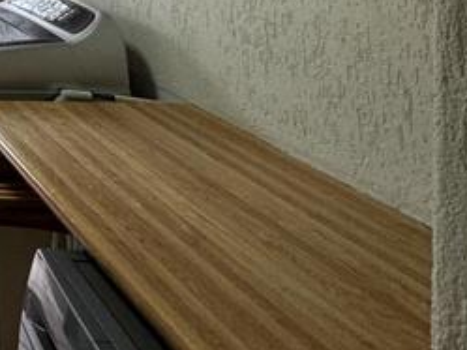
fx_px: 607
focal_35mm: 45
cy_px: -107
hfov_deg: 27.0
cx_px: -259
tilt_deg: +0.0
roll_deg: +0.0
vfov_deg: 27.0
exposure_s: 1/100
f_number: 2.2
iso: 125
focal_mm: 2.22
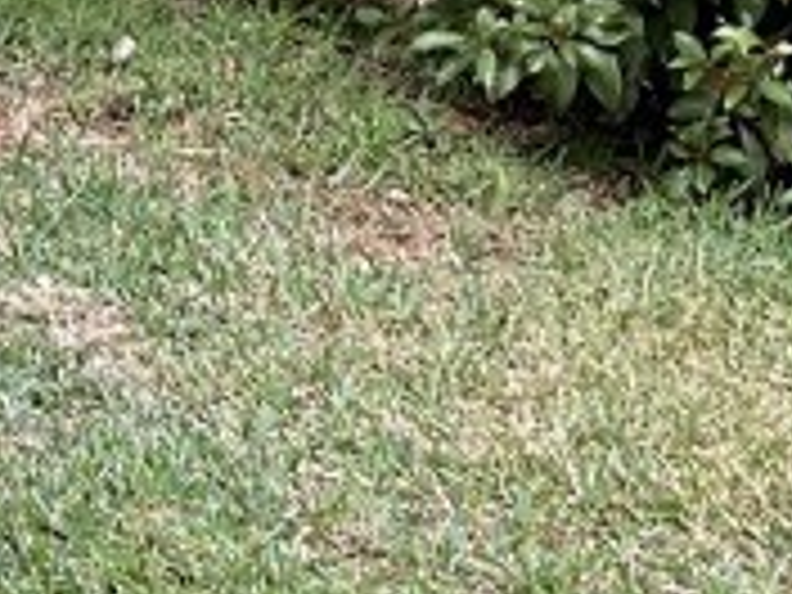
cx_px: -441
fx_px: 3867
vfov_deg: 8.6
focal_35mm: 169
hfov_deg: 11.2
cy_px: -230
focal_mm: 3
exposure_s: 1/191
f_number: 1.8
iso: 16
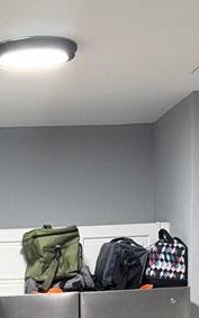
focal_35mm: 108
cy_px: 496
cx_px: -38
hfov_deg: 11.9
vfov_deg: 17.2
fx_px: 937
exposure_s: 1/60
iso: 250
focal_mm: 6.76
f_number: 1.78
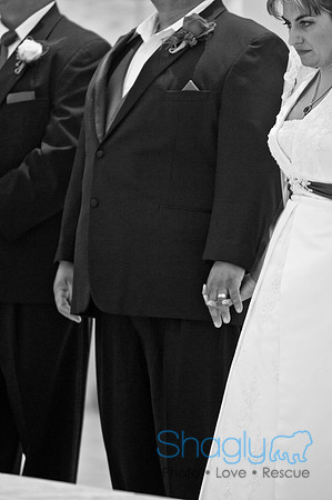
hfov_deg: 4.6
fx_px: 4159
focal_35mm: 300
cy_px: 250
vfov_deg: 6.9
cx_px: 166
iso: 400
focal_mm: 200
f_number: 2.8
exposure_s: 1/100
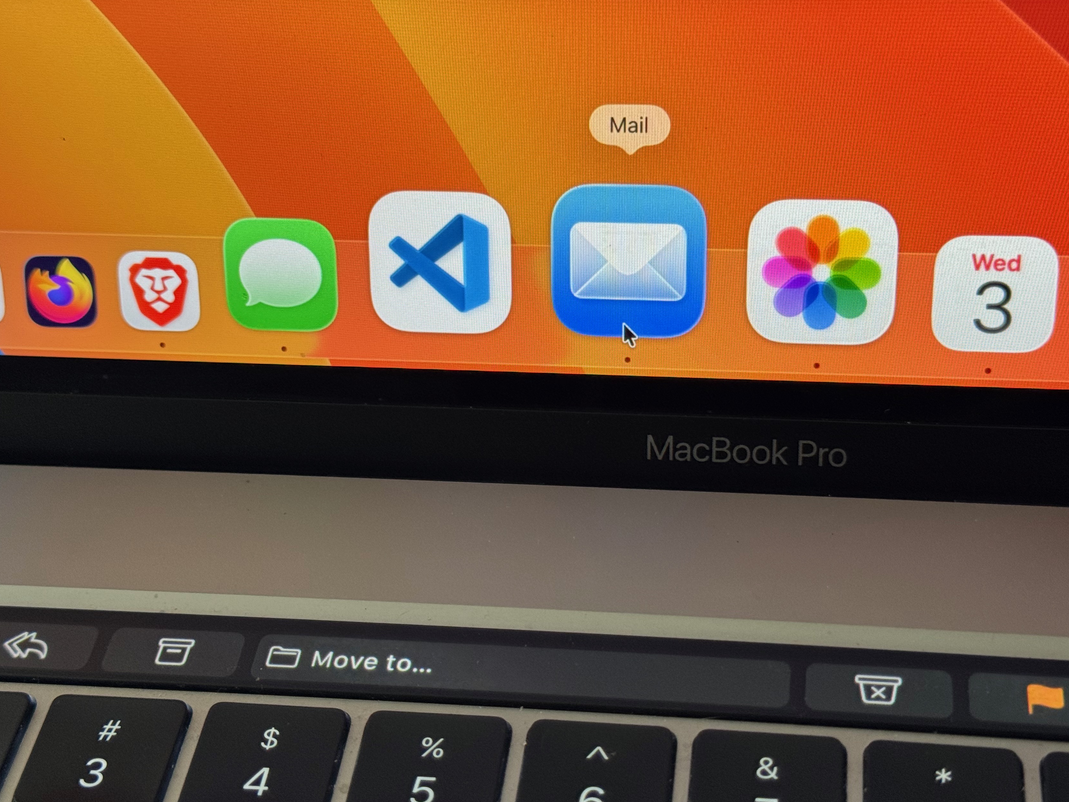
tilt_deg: -11.3
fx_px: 1791
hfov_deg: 33.2
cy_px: 407
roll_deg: -2.0
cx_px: 555
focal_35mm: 58
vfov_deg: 25.2
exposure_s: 1/103
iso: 100
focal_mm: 6.76
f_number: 1.78
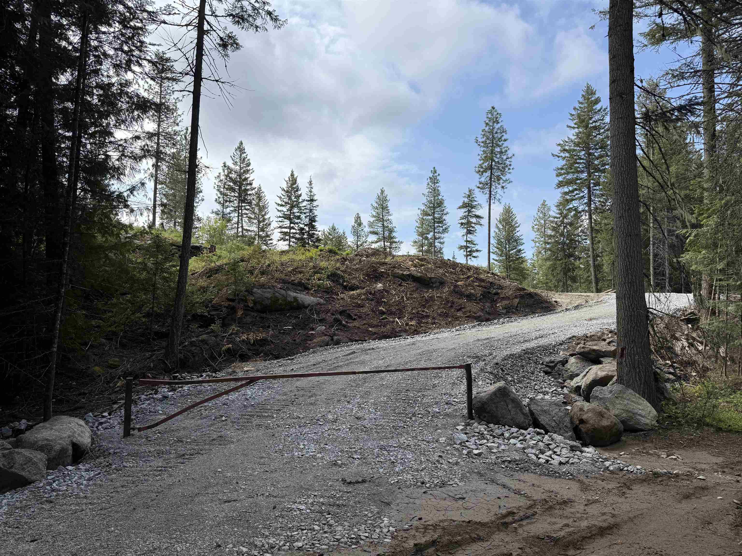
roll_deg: -0.9
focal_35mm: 24
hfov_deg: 71.6
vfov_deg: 56.8
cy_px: 278
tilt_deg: +4.8
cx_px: 371
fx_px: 514
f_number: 1.78
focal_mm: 6.76
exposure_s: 1/3584
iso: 80
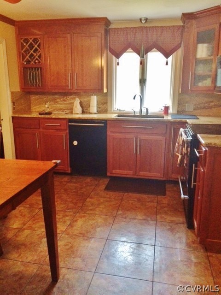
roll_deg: +1.2
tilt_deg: -13.3
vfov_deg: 61.7
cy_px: 148
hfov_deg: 48.2
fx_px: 247
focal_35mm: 29
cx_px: 110
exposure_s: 1/30
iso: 320
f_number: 2.2
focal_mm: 4.15
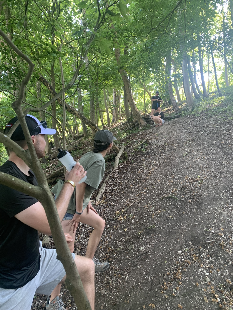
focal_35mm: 26
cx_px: 116
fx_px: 233
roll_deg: -4.2
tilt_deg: +14.5
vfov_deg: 67.3
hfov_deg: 53.1
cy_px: 155
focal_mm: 4.25
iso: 100
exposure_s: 1/60
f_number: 1.8
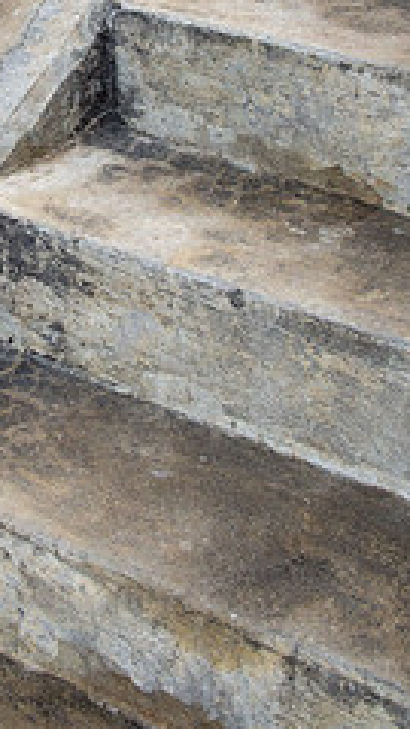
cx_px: 14
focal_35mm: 102
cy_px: 73
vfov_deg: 20.5
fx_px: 1971
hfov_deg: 11.8
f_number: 8
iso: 800
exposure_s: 1/160
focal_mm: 25
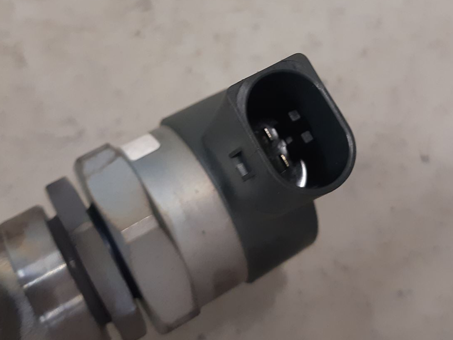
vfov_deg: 29.3
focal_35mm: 49
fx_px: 641
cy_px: 94
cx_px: 243
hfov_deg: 38.9
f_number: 1.7
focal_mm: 3.93
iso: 200
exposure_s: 1/50
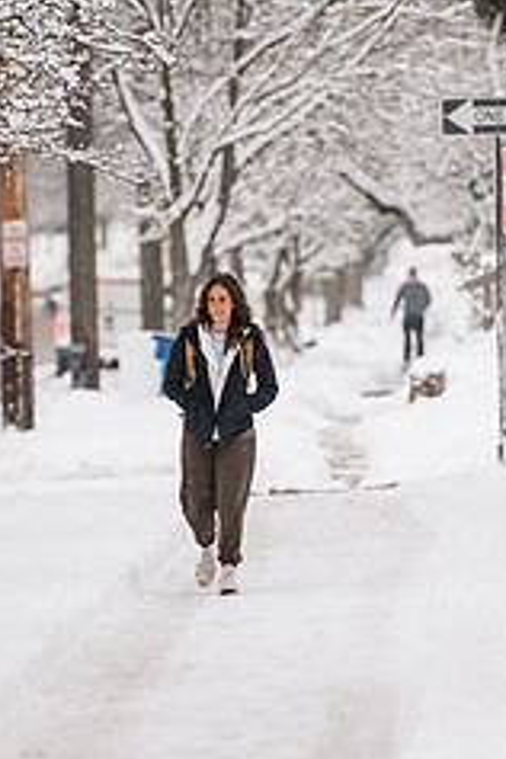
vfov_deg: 4.2
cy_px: 434
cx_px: 304
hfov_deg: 2.8
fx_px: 10309
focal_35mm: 489
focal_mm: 200
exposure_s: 1/500
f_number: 3.2
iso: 100
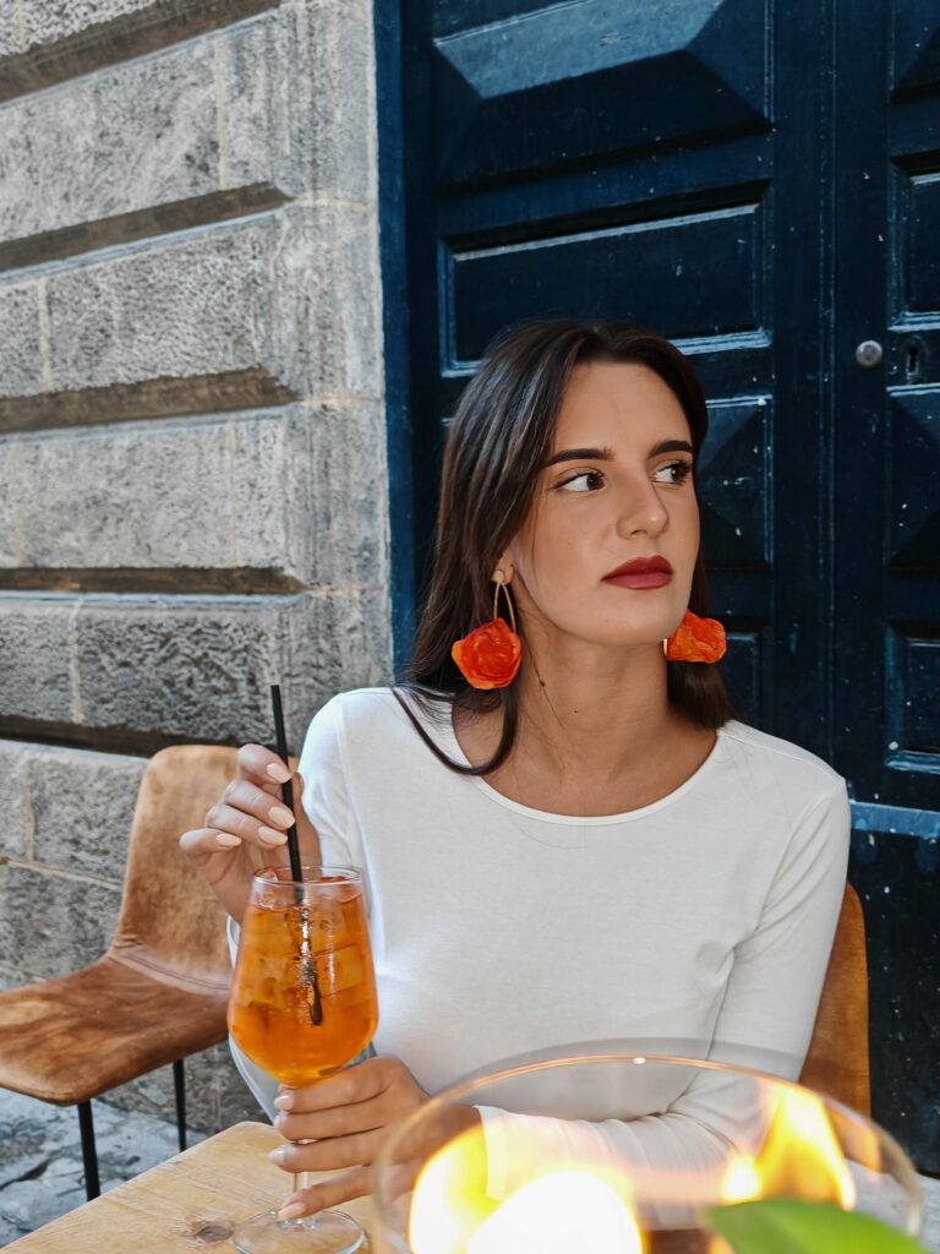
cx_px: 470
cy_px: 627
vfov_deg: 50.1
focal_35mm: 37
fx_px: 1340
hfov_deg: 38.7
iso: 1000
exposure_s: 1/33
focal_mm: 7.62
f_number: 1.6
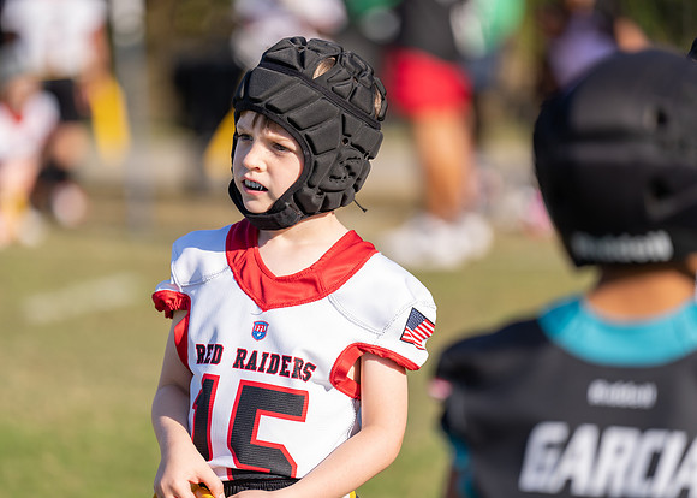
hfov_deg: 8.6
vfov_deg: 6.1
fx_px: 4649
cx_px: 287
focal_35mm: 235
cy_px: 270
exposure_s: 1/1250
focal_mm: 200
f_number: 2.8
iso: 100
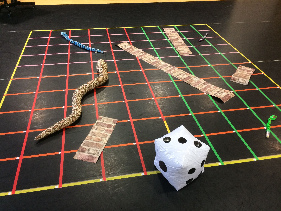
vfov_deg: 48.2
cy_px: 106
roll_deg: -1.3
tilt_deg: -38.1
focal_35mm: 29
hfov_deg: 61.7
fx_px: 235
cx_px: 140
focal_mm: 4.15
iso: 250
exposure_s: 1/33
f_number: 2.2
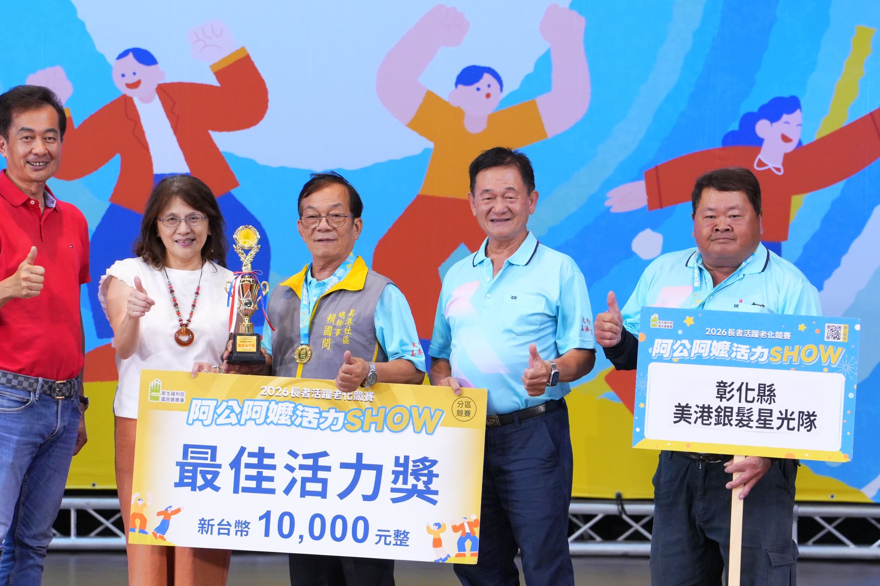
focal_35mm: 203
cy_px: 357
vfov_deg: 6.8
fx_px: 4962
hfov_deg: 10.1
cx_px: 343
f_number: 5.6
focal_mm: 129
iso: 3200
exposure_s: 1/200
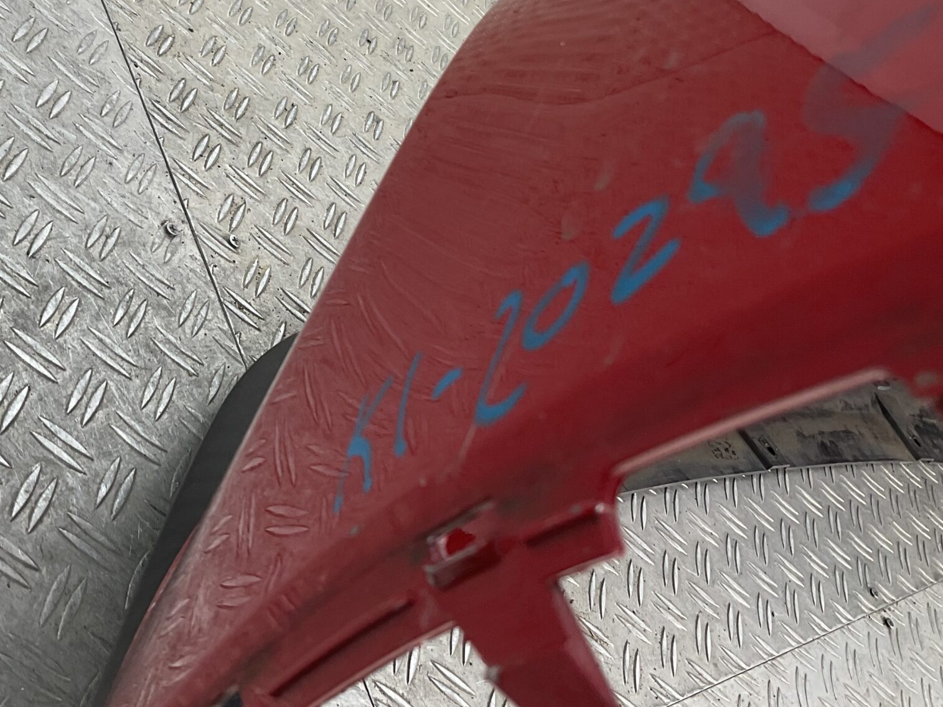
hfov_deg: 38.7
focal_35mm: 49
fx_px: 1335
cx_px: 359
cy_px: 164
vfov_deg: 29.1
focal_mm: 3
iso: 25
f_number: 1.8
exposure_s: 1/120
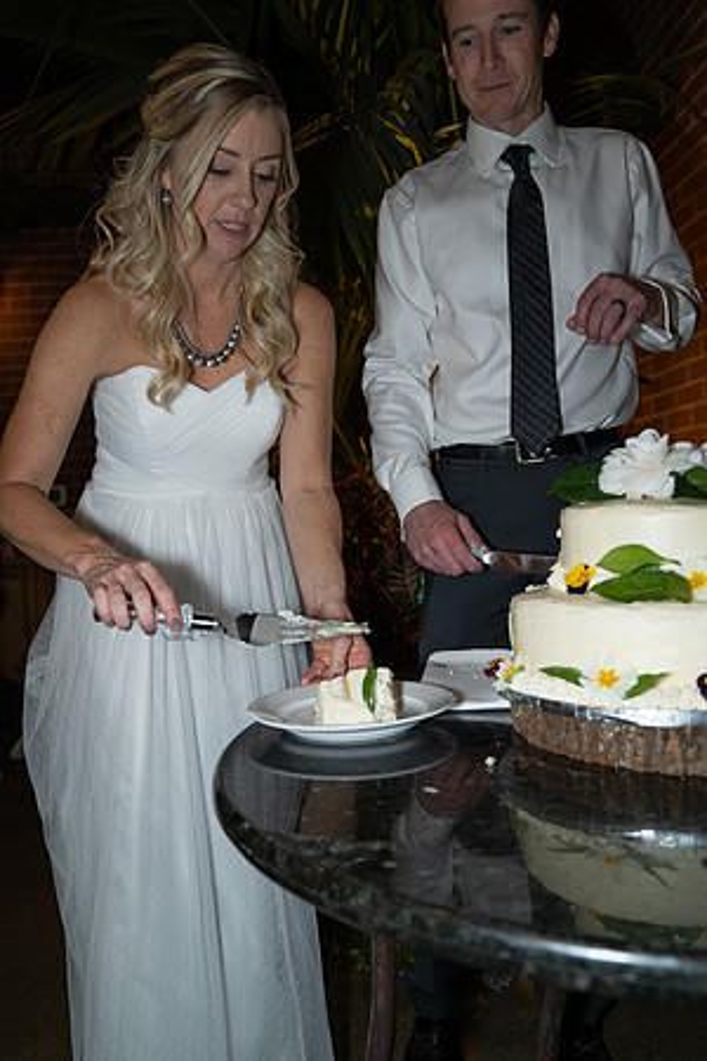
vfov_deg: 63.7
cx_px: 354
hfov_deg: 45.0
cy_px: 530
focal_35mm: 29
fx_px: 854
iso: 1600
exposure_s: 1/125
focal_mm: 29
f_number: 3.5
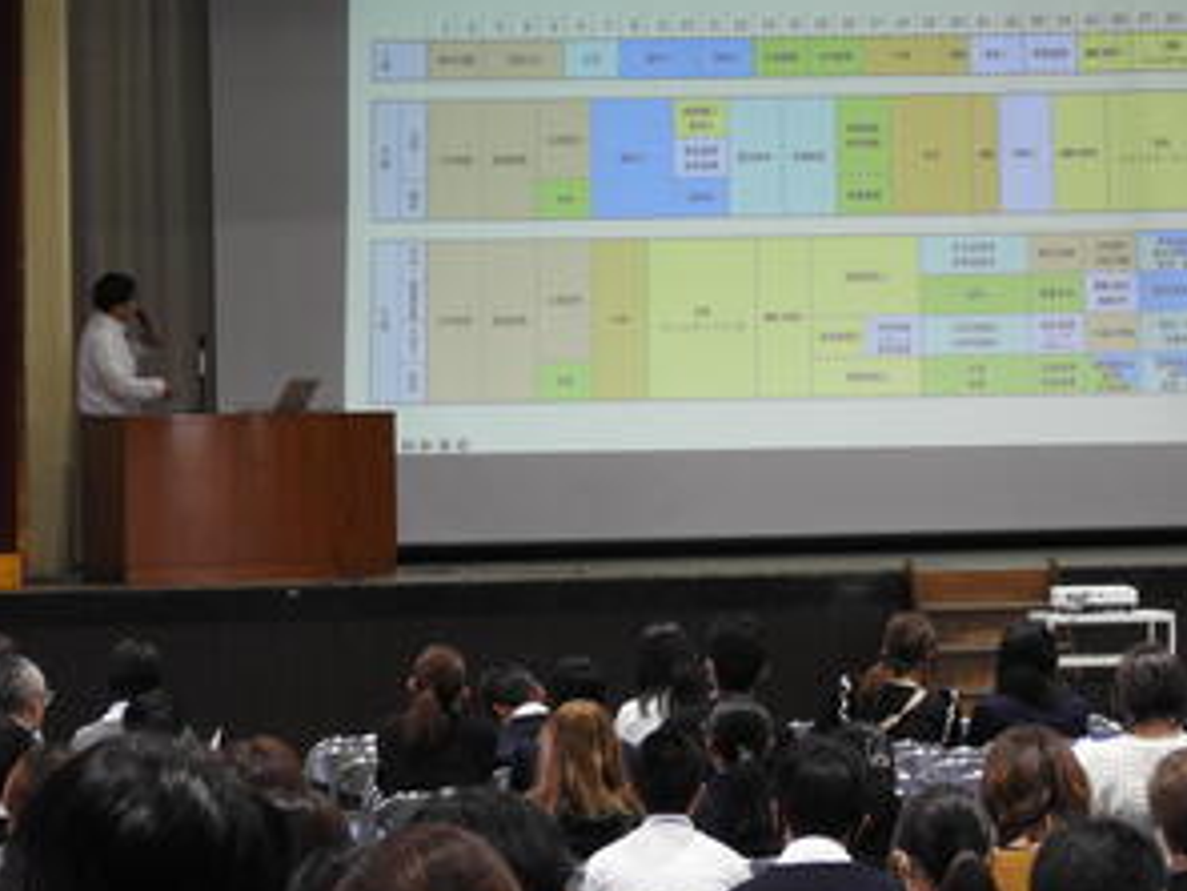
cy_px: 357
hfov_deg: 11.7
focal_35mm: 169
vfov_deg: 8.8
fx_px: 5795
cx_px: 782
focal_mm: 22.4
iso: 400
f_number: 5
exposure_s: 1/25
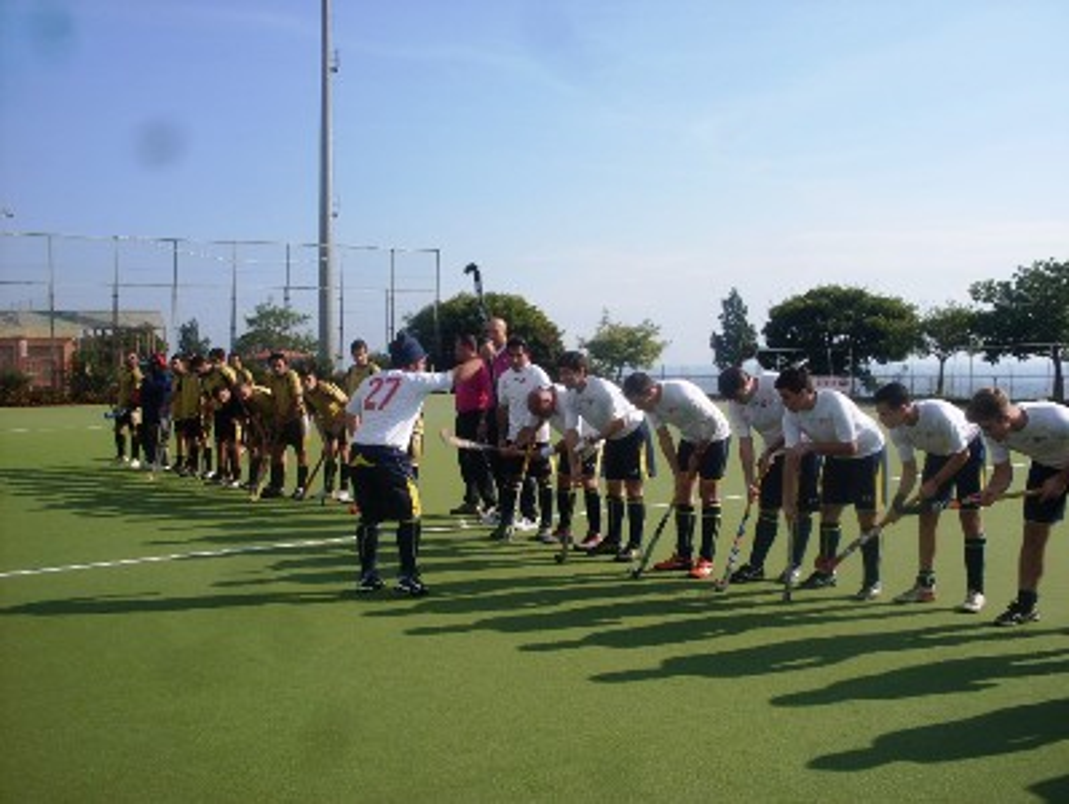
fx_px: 1175
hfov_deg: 48.9
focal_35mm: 38
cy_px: 402
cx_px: 534
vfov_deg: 37.8
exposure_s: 1/250
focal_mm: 6.3
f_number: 8.4
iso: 80
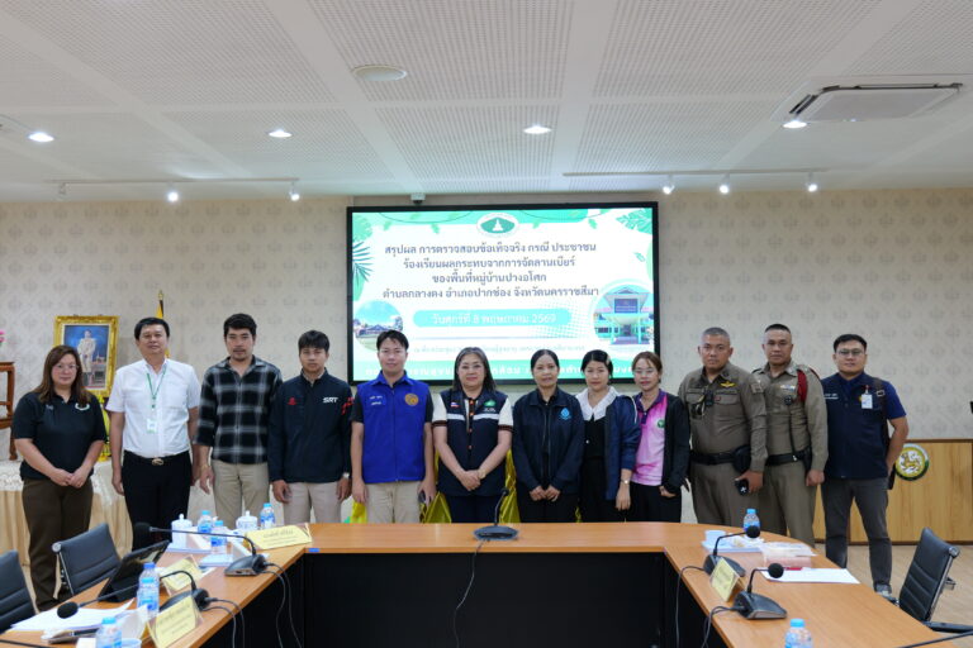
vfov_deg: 35.9
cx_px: 486
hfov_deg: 51.9
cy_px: 324
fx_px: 1000
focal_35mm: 37
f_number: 5.6
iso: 1600
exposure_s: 1/40
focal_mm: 37
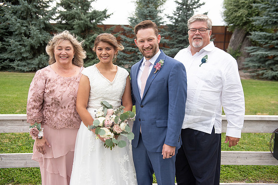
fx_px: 293
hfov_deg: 50.7
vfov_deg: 35.1
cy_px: 92
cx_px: 139
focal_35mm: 38
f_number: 4.5
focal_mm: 38
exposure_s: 1/640
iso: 500
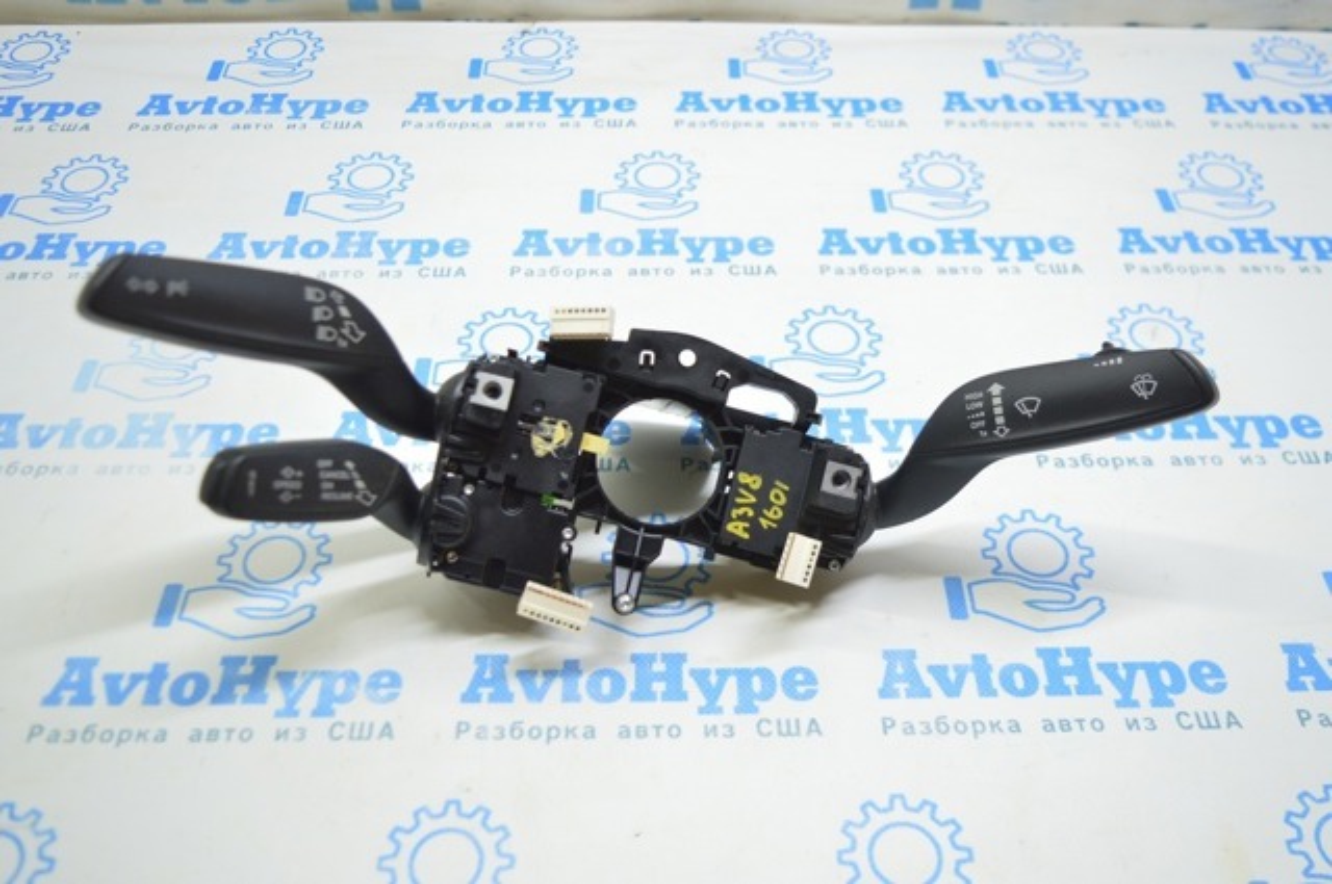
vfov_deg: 38.3
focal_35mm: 34
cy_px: 442
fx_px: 1275
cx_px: 666
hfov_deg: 55.2
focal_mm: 23
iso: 400
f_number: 3.8
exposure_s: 1/40
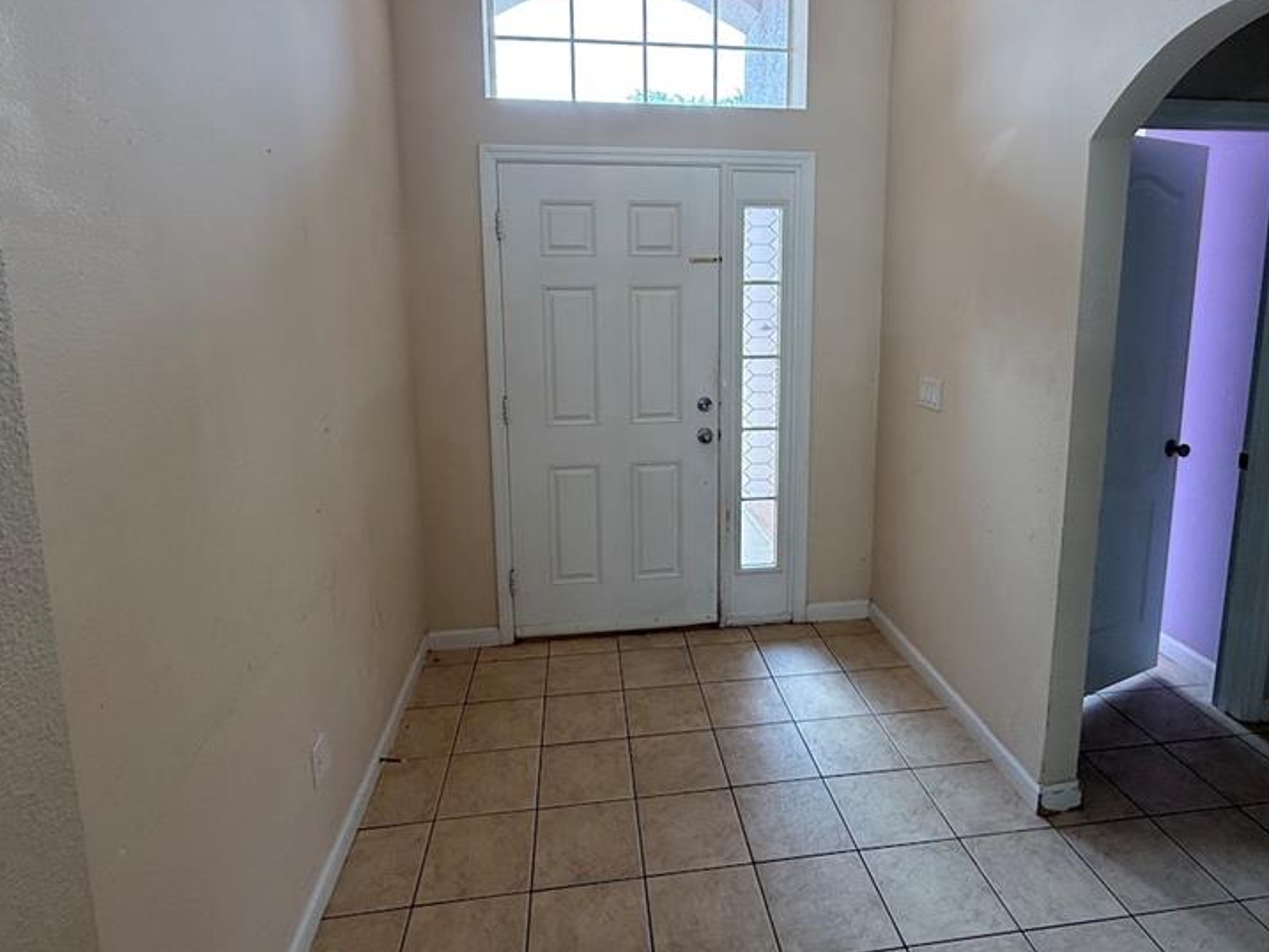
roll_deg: +0.4
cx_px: 681
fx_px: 733
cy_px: 386
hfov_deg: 81.6
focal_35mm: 20
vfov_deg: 65.4
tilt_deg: -7.2
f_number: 2.2
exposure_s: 1/120
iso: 160
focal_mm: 2.22
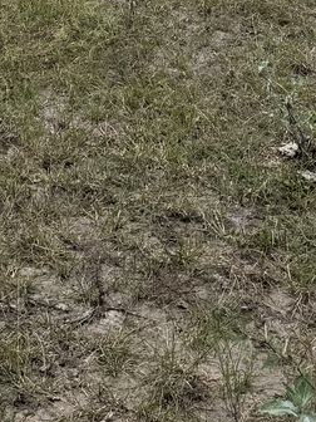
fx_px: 1254
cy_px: -327
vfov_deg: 16.2
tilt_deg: -3.3
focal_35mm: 103
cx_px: -46
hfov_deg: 14.0
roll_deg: +1.7
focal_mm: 6.76
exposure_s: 1/7092
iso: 80
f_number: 1.78
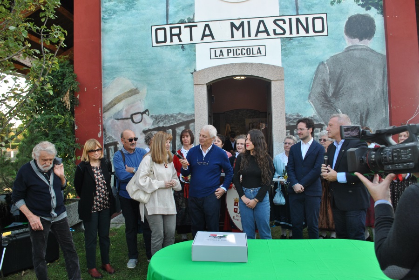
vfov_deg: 48.0
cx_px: 210
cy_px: 140
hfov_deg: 67.3
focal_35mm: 27
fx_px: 315
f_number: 5.6
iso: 200
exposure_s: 1/125
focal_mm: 18
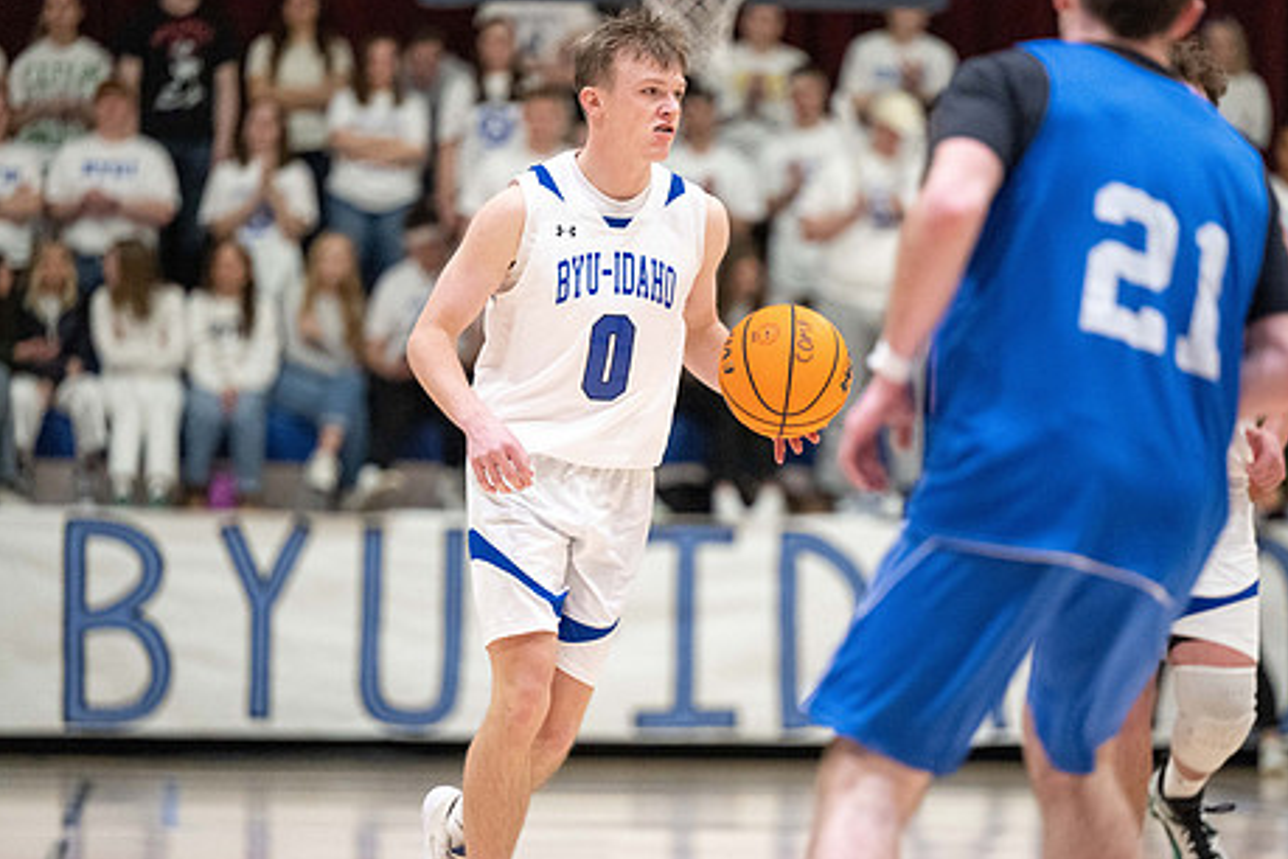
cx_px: 716
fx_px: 7692
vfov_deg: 6.4
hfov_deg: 9.6
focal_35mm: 215
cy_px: 507
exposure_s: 1/500
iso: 8000
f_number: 2.8
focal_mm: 170
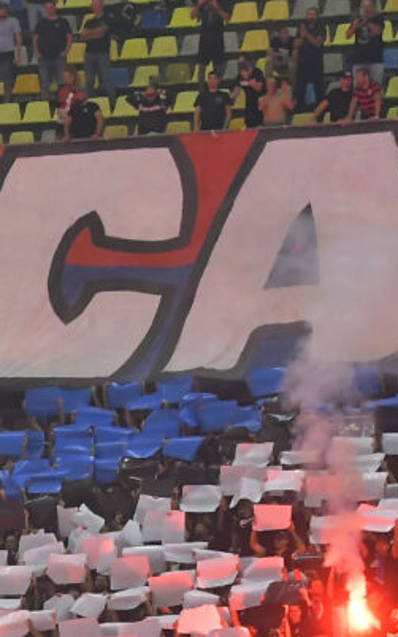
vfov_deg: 5.6
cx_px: -590
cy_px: 734
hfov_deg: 3.5
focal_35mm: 373
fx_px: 6478
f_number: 4
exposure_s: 1/1000
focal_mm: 70
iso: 2000
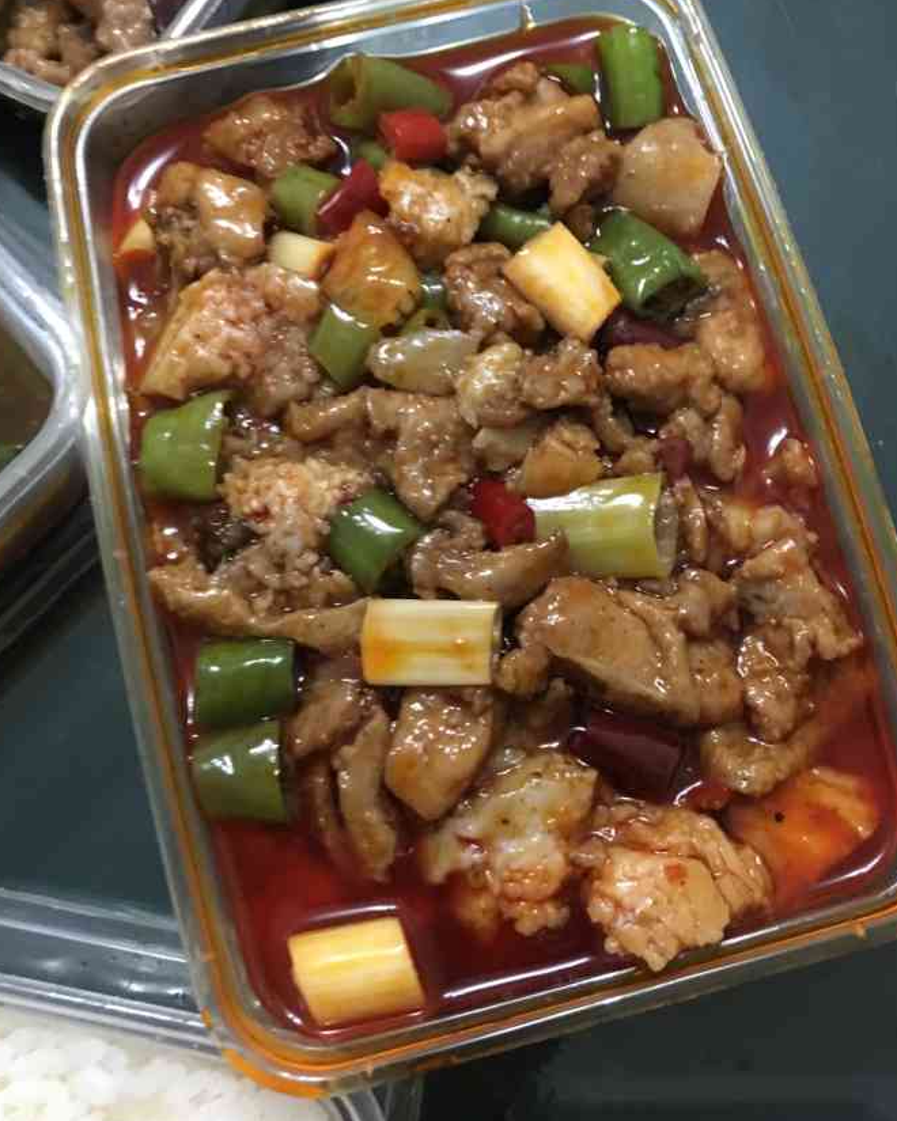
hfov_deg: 45.8
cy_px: 552
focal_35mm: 32
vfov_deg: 55.7
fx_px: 1062
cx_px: 436
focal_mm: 4.15
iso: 125
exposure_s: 1/8
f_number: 2.2
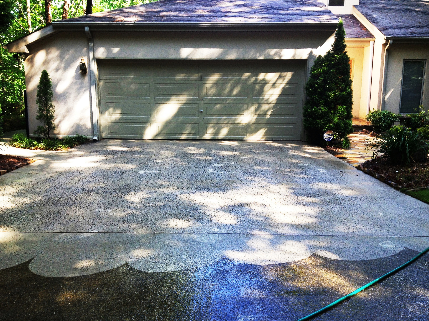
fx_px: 434
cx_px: 214
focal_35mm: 35
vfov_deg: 40.7
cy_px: 160
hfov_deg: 52.6
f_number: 2.4
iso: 64
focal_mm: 4.28
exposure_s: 1/120
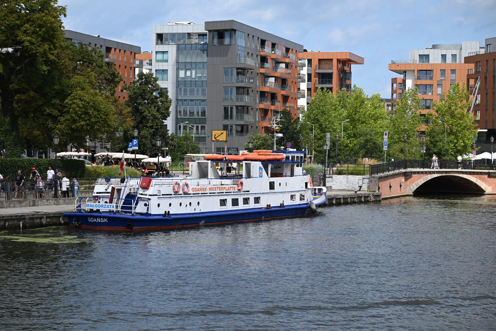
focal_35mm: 87
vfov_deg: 15.7
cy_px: 166
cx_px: 248
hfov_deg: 23.4
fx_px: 1199
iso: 100
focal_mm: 87
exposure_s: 1/500
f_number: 5.6
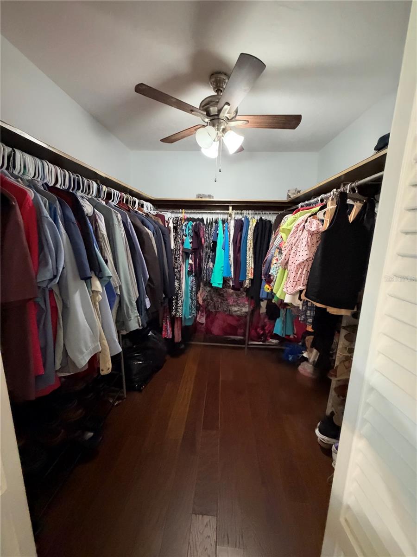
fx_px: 225
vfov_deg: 102.1
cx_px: 208
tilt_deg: -10.6
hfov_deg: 85.7
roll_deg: -1.7
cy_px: 278
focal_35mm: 14
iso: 1250
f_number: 2.2
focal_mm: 2.22
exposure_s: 1/60
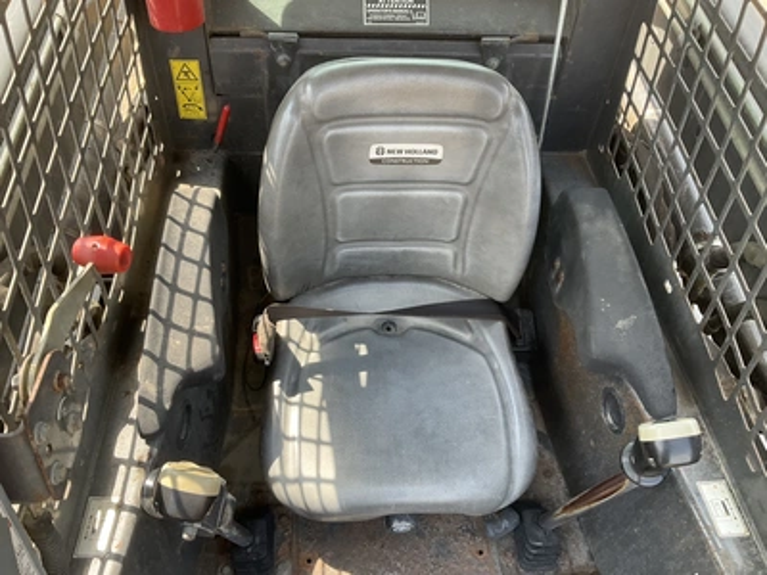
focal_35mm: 29
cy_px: 288
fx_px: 643
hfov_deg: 61.7
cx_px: 384
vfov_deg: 48.2
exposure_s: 1/179
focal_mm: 3
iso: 25
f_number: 1.8
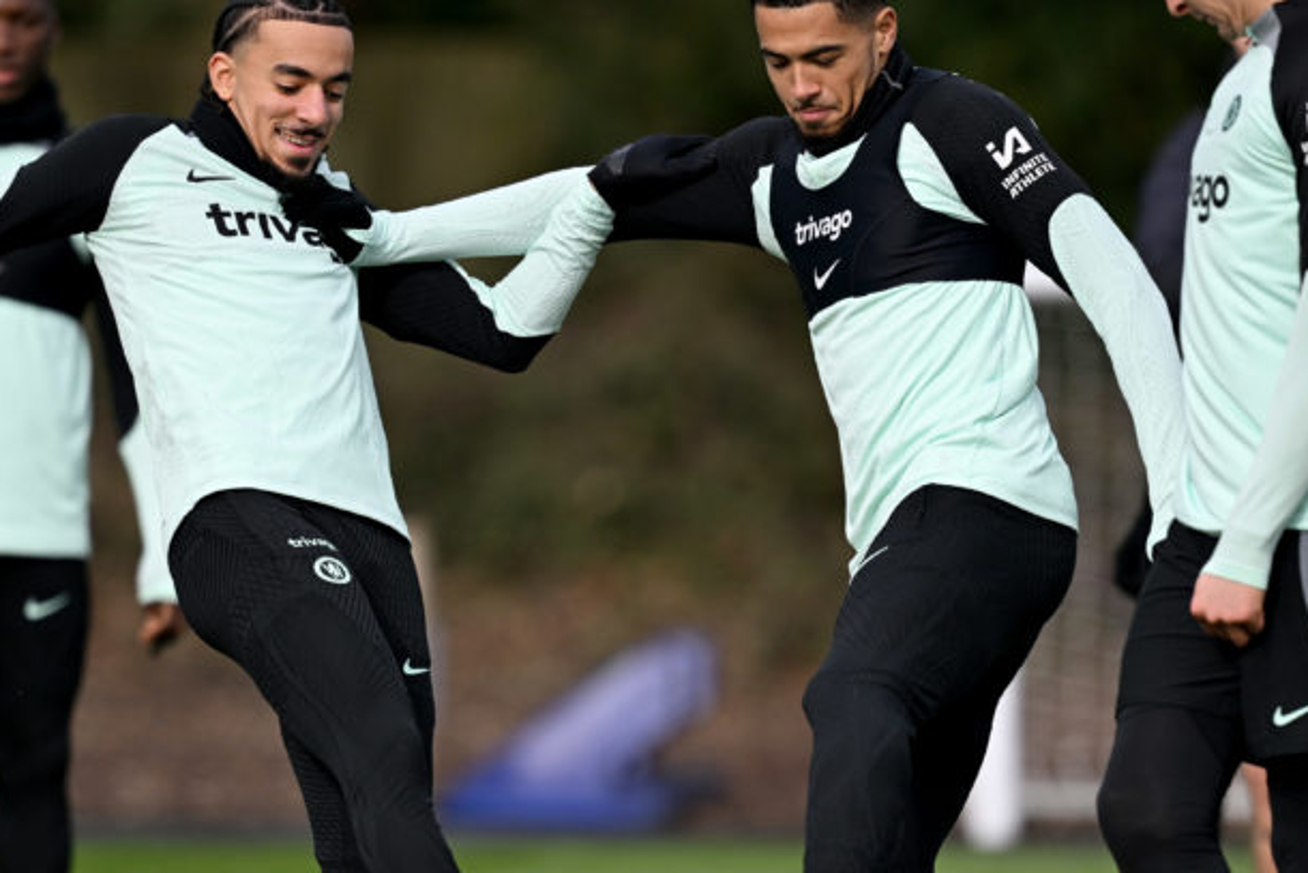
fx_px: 27146
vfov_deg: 1.8
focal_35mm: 747
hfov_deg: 2.8
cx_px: 549
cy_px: 607
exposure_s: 1/5000
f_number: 2.8
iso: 320
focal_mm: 400
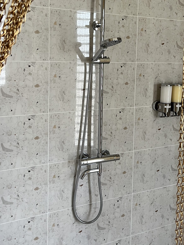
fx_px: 305
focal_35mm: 43
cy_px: 83
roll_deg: -0.8
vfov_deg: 43.3
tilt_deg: -5.8
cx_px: 103
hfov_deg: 33.6
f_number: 1.6
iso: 125
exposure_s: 1/76
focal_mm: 5.1
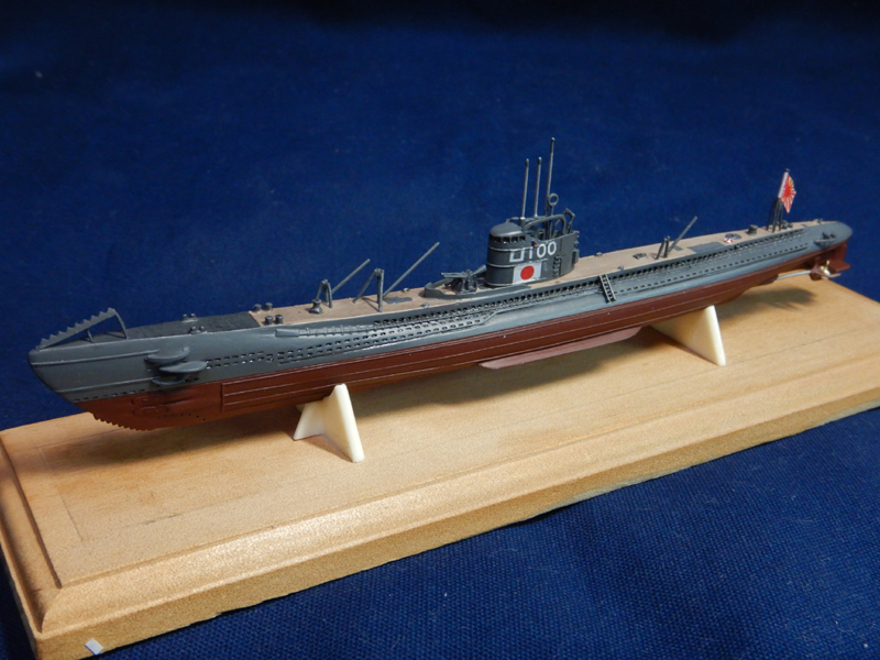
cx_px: 440
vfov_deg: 32.9
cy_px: 330
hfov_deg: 42.9
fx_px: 1119
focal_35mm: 44
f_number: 4.3
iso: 400
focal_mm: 7.8
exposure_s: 1/25
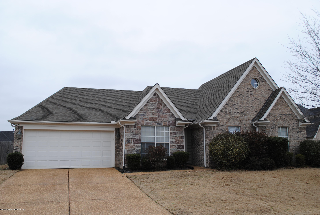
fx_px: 276
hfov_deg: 60.2
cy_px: 105
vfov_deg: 42.4
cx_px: 160
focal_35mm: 31
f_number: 6.3
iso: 100
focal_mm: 20
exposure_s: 1/160
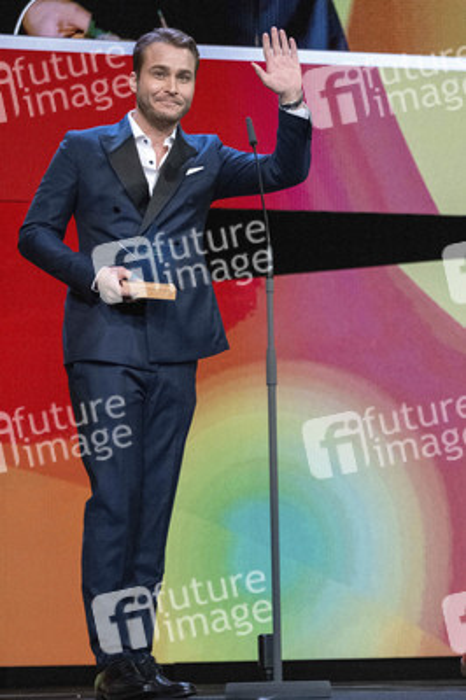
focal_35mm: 88
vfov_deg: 23.1
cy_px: 350
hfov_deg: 15.5
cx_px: 233
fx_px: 1711
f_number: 2.8
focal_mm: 58.7
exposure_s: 1/500
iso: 3200
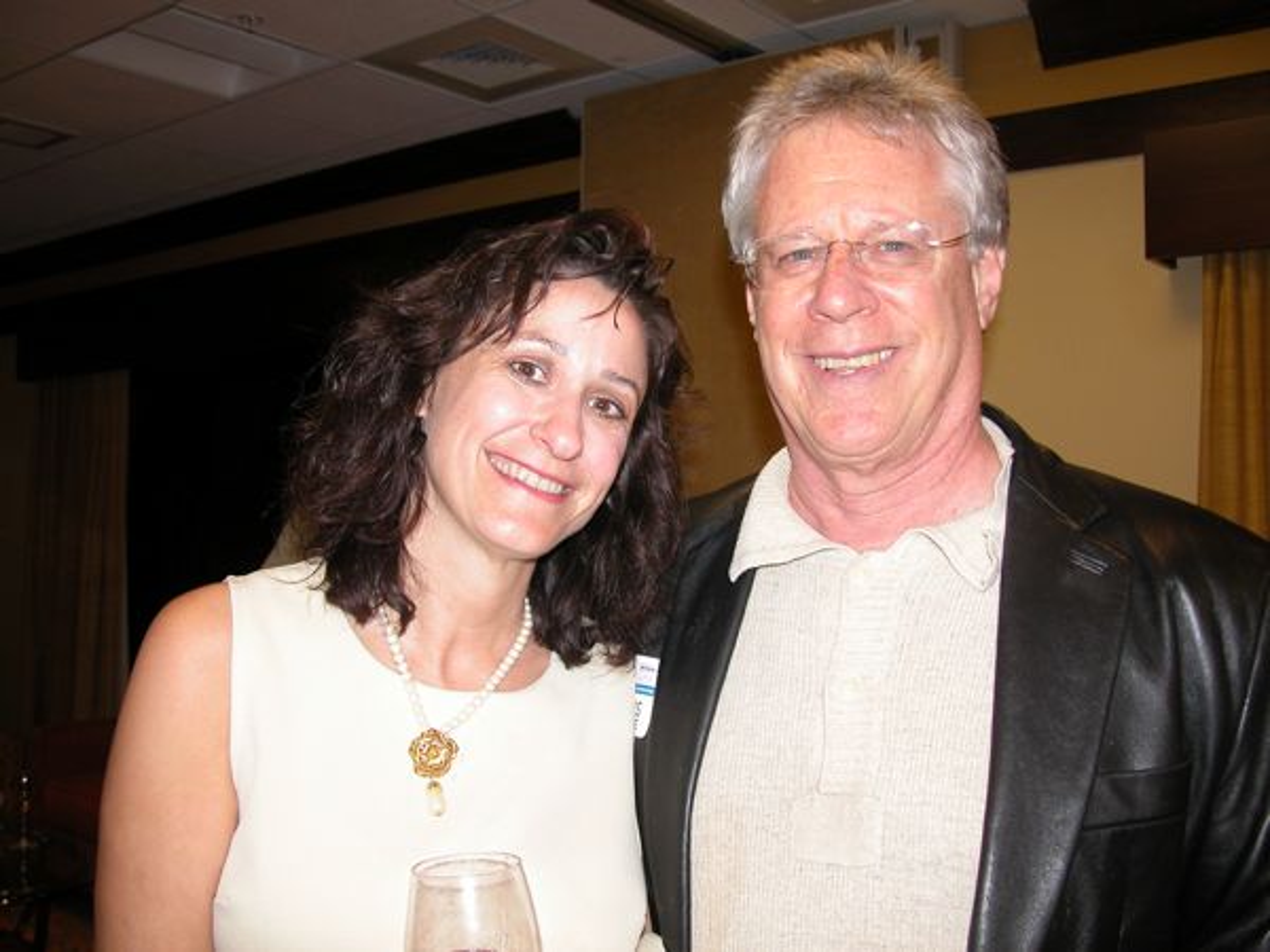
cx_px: 635
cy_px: 476
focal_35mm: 35
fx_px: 1284
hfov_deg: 52.6
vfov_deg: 40.7
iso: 100
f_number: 2.8
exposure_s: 1/60
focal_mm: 8.9
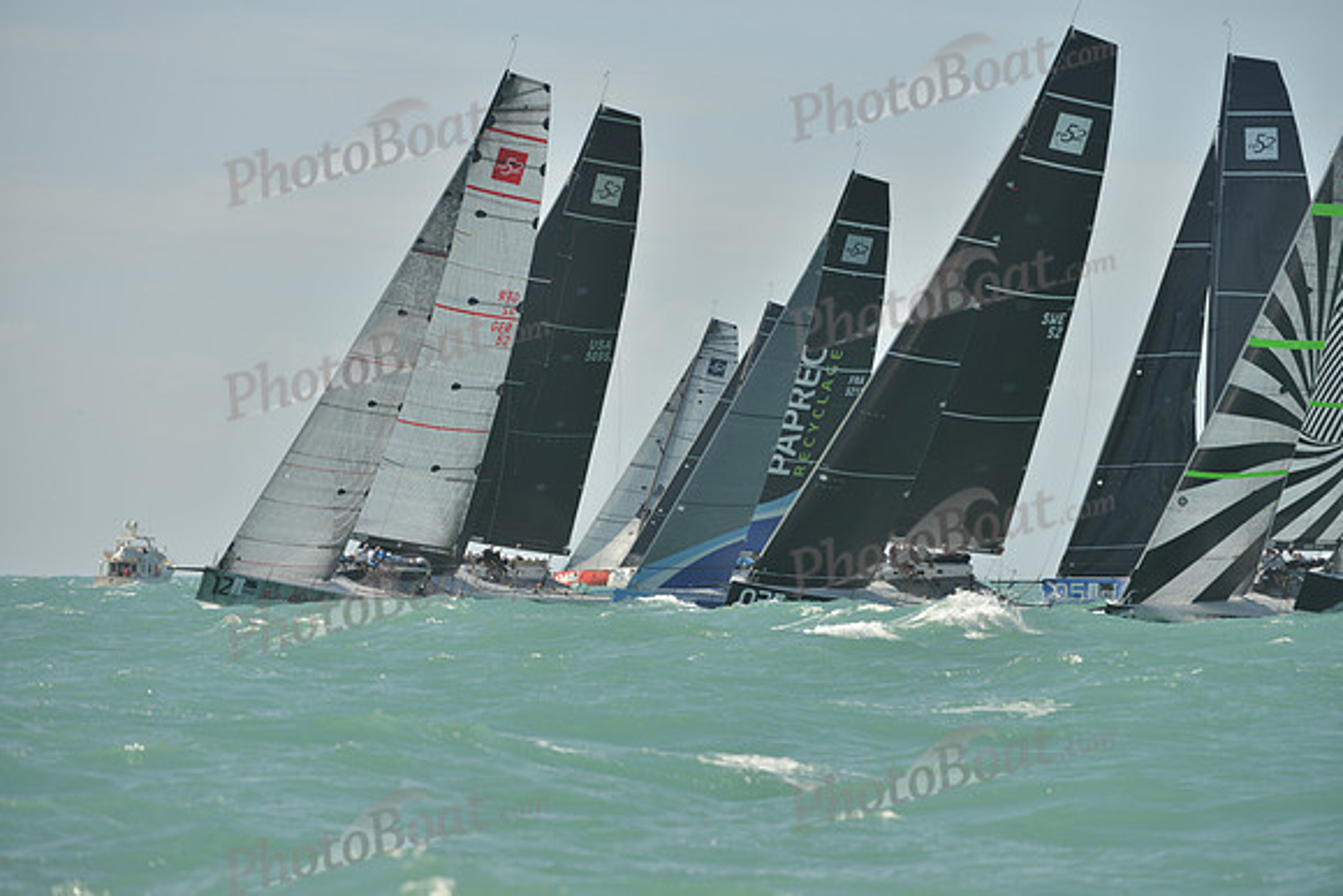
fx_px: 10821
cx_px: 672
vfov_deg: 4.7
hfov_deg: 7.1
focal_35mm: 290
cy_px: 448
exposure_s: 1/1250
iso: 280
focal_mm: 290
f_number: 7.1
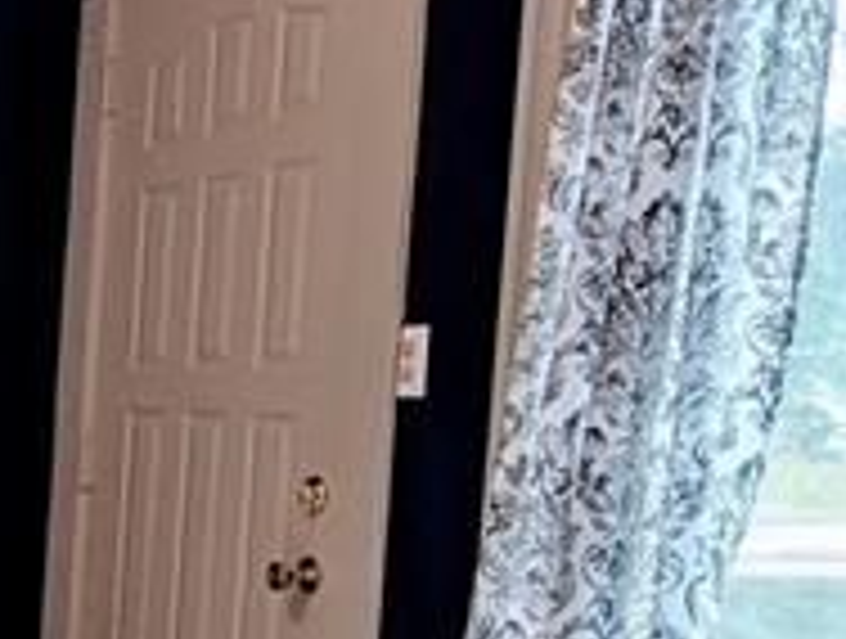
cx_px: -693
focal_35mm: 65
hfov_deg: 20.5
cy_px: 536
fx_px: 1593
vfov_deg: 22.3
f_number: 1.7
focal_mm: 2.02
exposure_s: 1/180
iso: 52
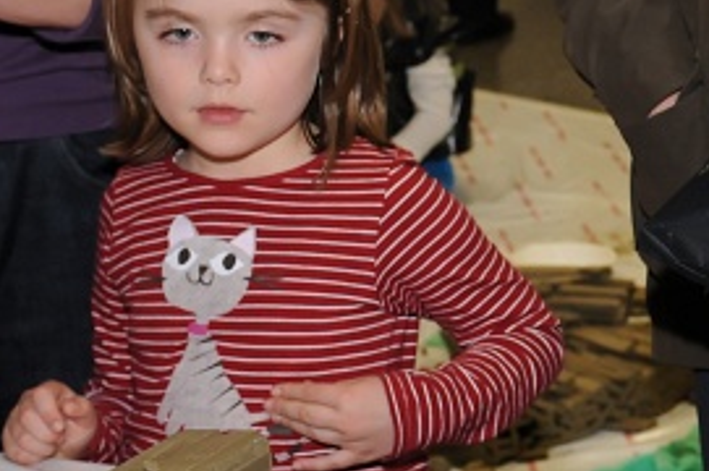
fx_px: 3147
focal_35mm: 160
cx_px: 1011
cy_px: -63
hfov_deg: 12.3
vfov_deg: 8.5
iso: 200
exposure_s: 1/60
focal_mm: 32
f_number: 5
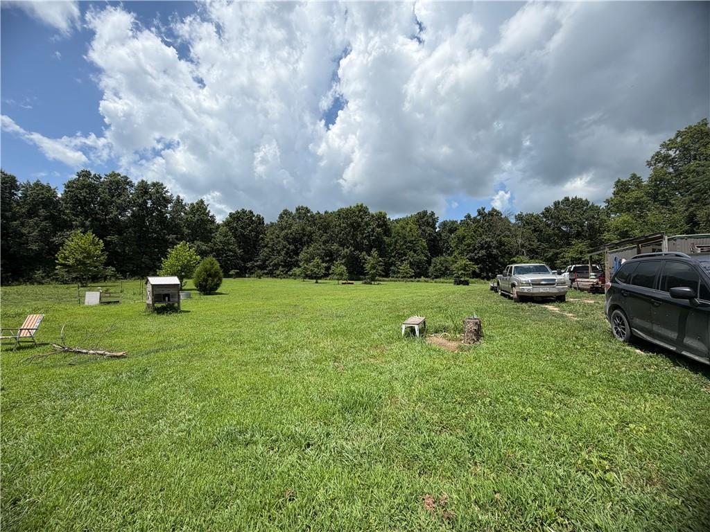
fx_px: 287
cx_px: 355
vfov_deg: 85.7
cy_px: 266
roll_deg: -0.5
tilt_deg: +0.3
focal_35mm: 14
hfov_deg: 102.1
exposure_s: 1/1017
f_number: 2.2
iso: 20
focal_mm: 2.22
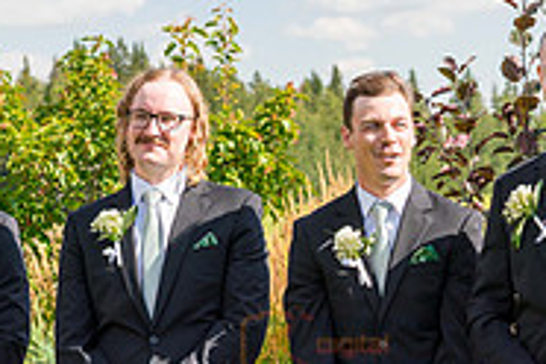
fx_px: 2123
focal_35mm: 140
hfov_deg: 14.6
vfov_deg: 9.7
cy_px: 351
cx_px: 367
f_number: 4
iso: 400
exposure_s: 1/2000
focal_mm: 45
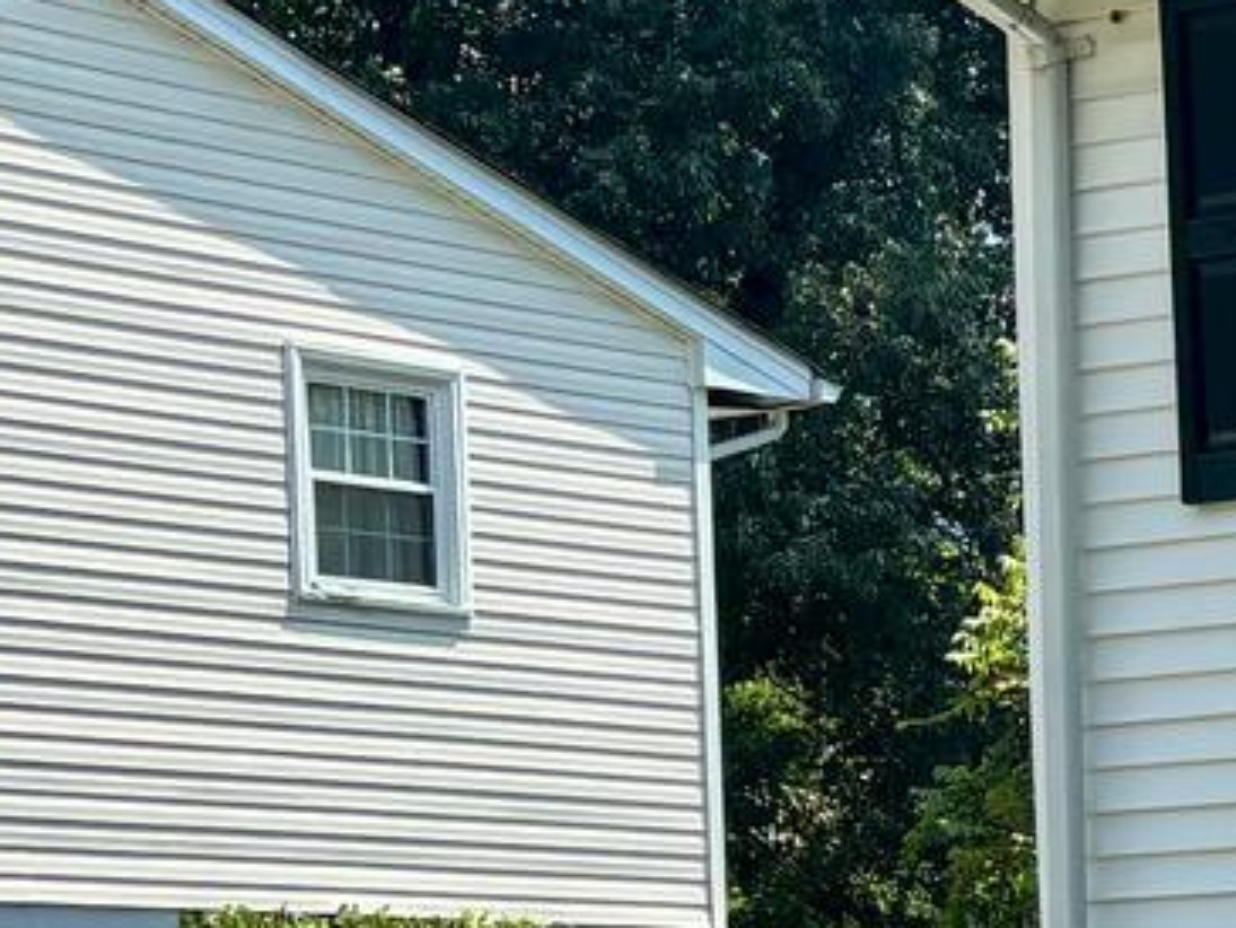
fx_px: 5215
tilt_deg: -3.3
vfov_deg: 9.9
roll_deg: +1.5
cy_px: 1362
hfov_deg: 12.4
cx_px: 2235
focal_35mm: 146
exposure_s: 1/1616
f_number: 1.6
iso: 50
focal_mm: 5.96
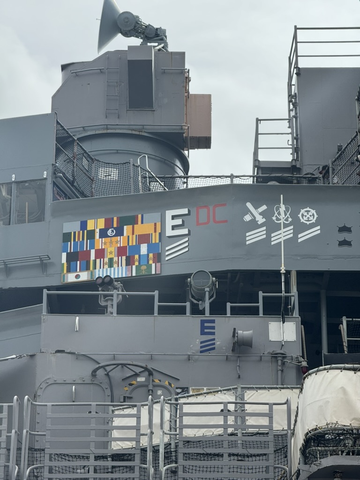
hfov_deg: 12.3
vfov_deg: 16.4
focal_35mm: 120
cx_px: 180
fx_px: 1664
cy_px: 240
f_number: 2.8
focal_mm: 15.66
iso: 50
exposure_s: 1/2212
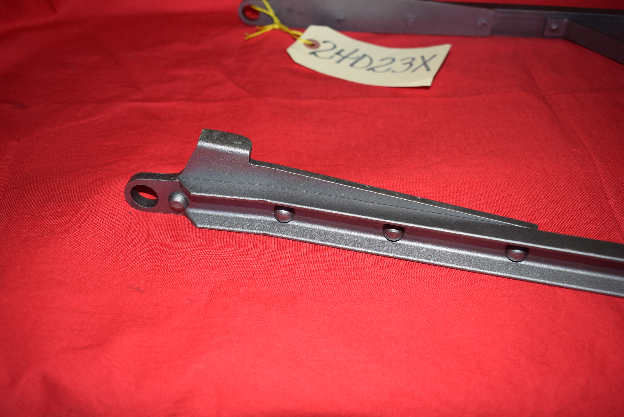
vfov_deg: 38.4
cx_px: 312
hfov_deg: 55.1
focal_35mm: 34
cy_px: 208
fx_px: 598
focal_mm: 23
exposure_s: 1/60
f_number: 5
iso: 400
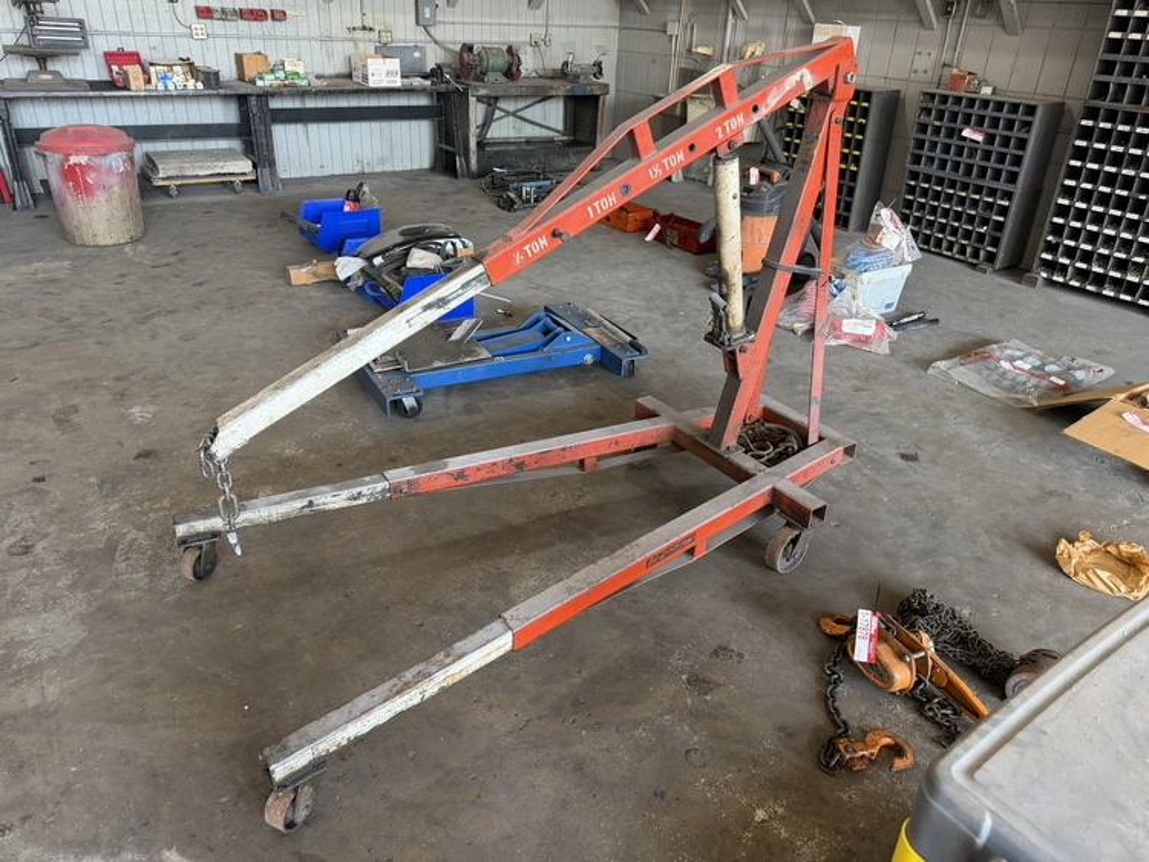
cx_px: 574
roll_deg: -3.0
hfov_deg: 71.6
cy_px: 431
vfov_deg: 56.8
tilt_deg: -26.6
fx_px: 797
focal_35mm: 24
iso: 200
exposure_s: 1/120
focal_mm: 6.76
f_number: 1.78
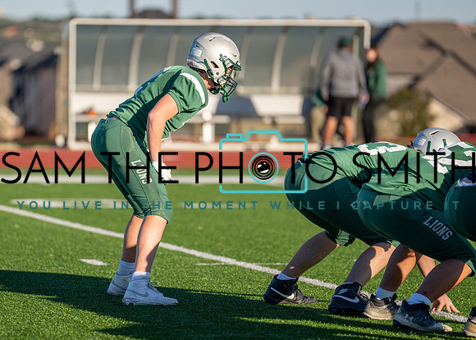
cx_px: 166
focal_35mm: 257
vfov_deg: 5.6
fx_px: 3472
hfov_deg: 7.8
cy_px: 181
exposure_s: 1/4000
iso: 320
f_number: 2.8
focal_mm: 200
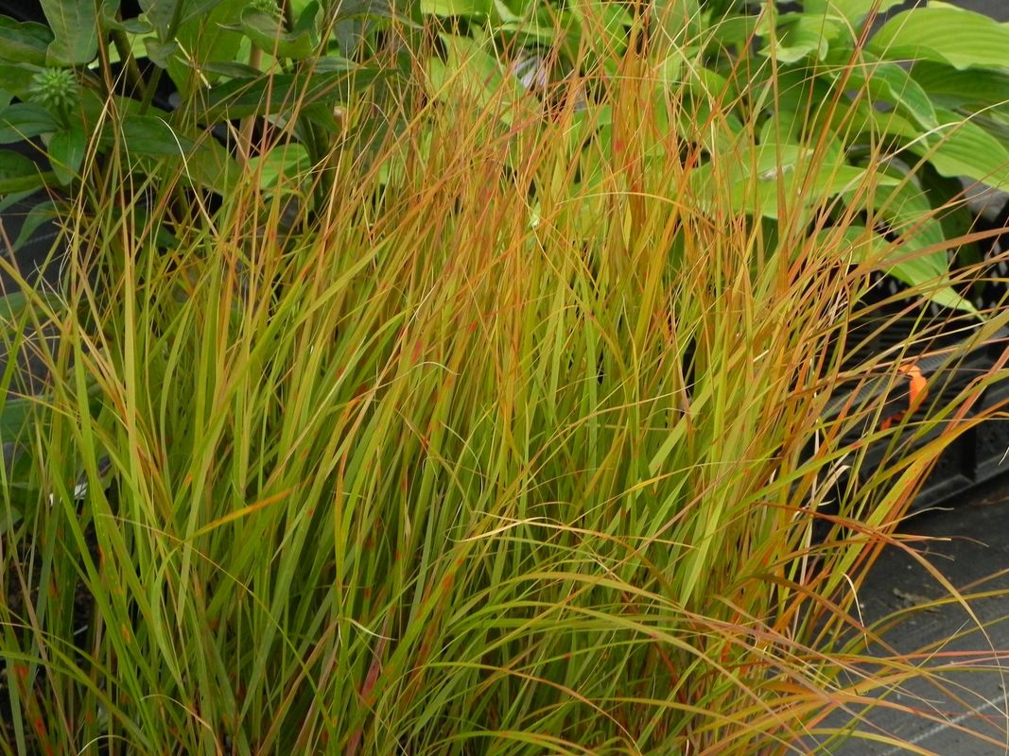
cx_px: 504
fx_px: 3410
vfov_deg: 12.7
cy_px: 378
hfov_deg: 16.8
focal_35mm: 117
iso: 160
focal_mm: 20.8
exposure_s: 1/25
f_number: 4.5
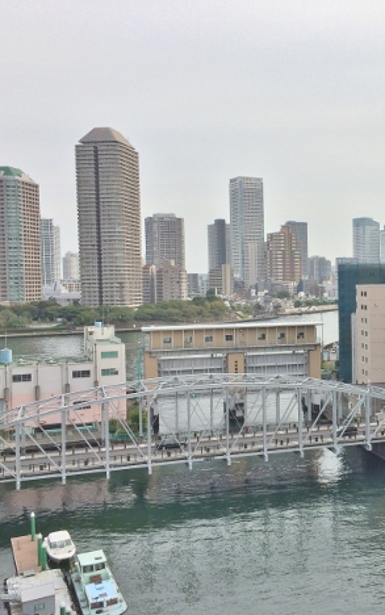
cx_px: 331
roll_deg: +3.6
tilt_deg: -2.2
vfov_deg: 47.2
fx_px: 704
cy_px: 302
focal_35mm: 42
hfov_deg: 29.6
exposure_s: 1/1282
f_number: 2.2
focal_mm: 4.15
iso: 32
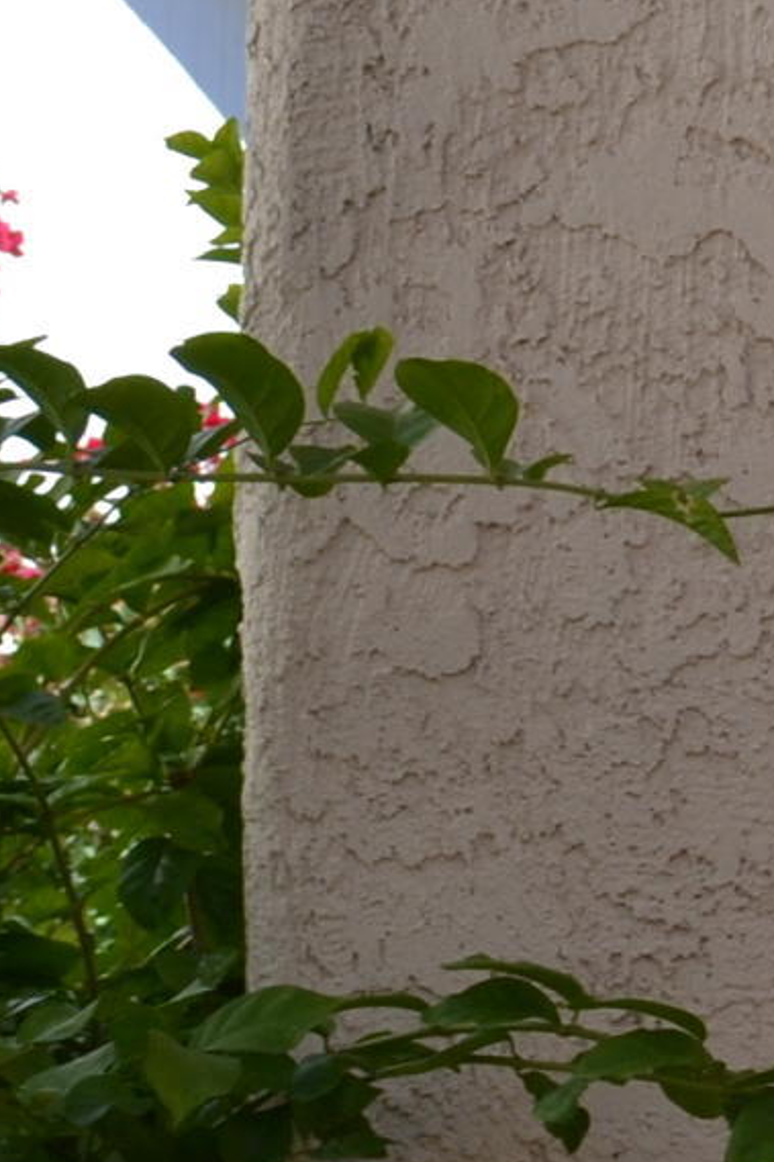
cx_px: 1952
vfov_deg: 11.6
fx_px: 5614
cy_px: 1268
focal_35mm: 174
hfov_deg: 7.3
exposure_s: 1/200
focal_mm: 22
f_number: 7.1
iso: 100
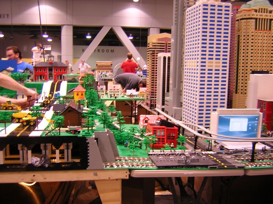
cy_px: 102
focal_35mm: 36
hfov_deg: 51.4
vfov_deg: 39.7
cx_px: 136
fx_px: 284
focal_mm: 4.7
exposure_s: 1/4
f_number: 2.6
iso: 100
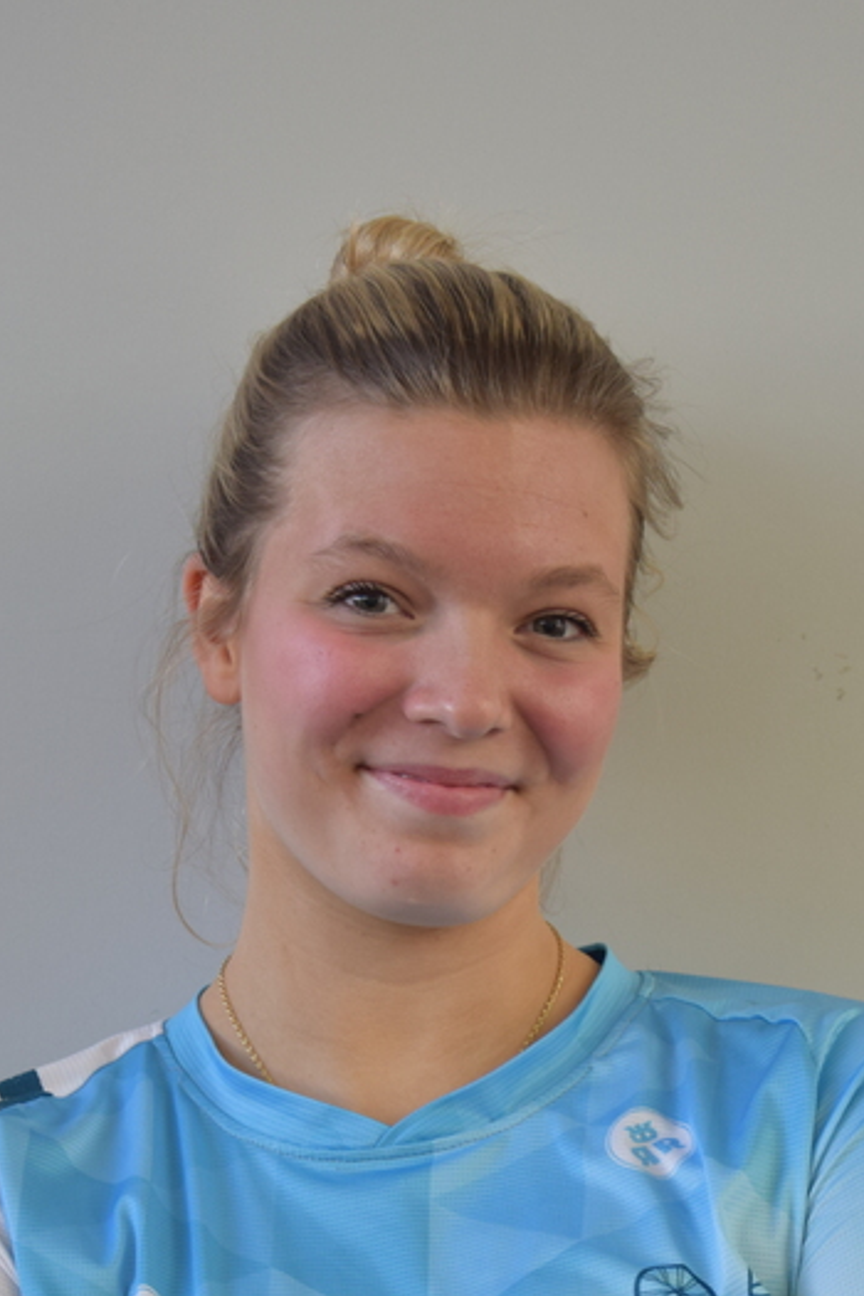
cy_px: 1061
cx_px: 485
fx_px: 4424
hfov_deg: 11.2
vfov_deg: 16.5
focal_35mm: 123
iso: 400
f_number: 4.8
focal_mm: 45
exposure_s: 1/80
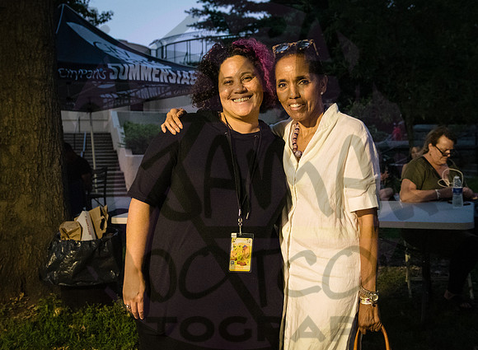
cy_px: 161
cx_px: 246
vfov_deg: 32.9
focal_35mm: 43
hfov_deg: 43.9
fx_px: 593
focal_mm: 34
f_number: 3.5
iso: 10000
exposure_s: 1/200
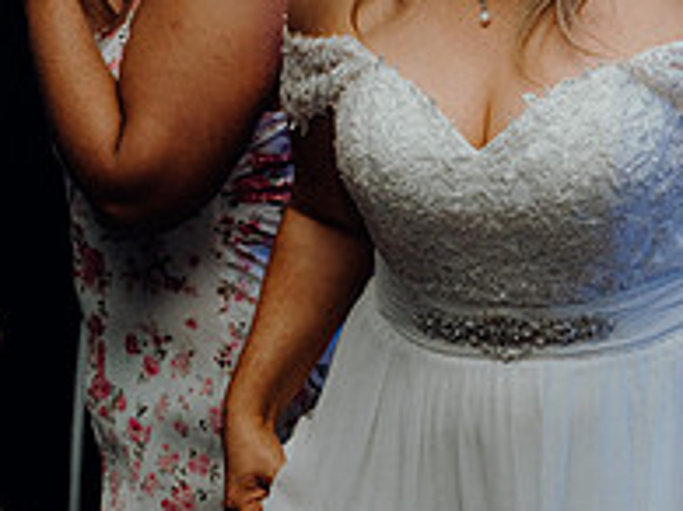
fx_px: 2425
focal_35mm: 123
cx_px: 494
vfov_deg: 12.0
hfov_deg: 16.0
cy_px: 142
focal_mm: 43
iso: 2500
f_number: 3.5
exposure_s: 1/160
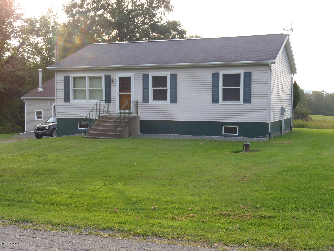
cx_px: 167
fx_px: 415
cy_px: 126
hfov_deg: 43.9
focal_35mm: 43
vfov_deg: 33.6
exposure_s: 1/80
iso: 100
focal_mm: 7.73
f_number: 4.8
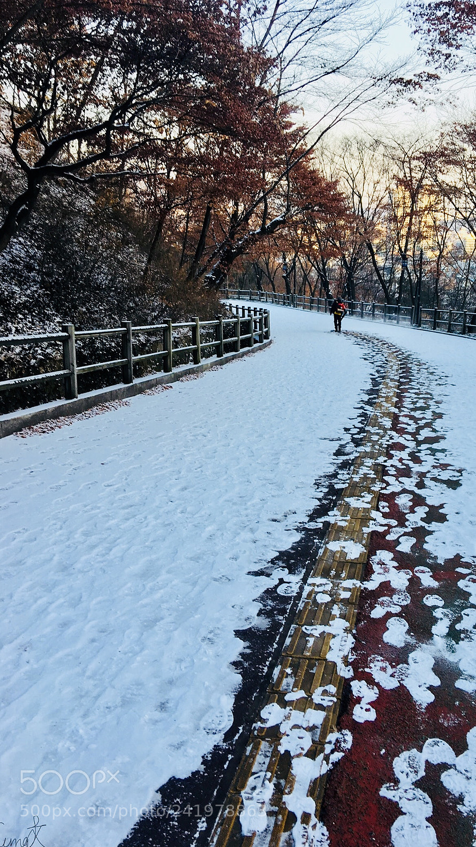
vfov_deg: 61.0
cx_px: 308
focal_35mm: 32
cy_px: 424
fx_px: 718
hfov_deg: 36.4
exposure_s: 1/120
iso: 25
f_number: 2.2
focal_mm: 4.15
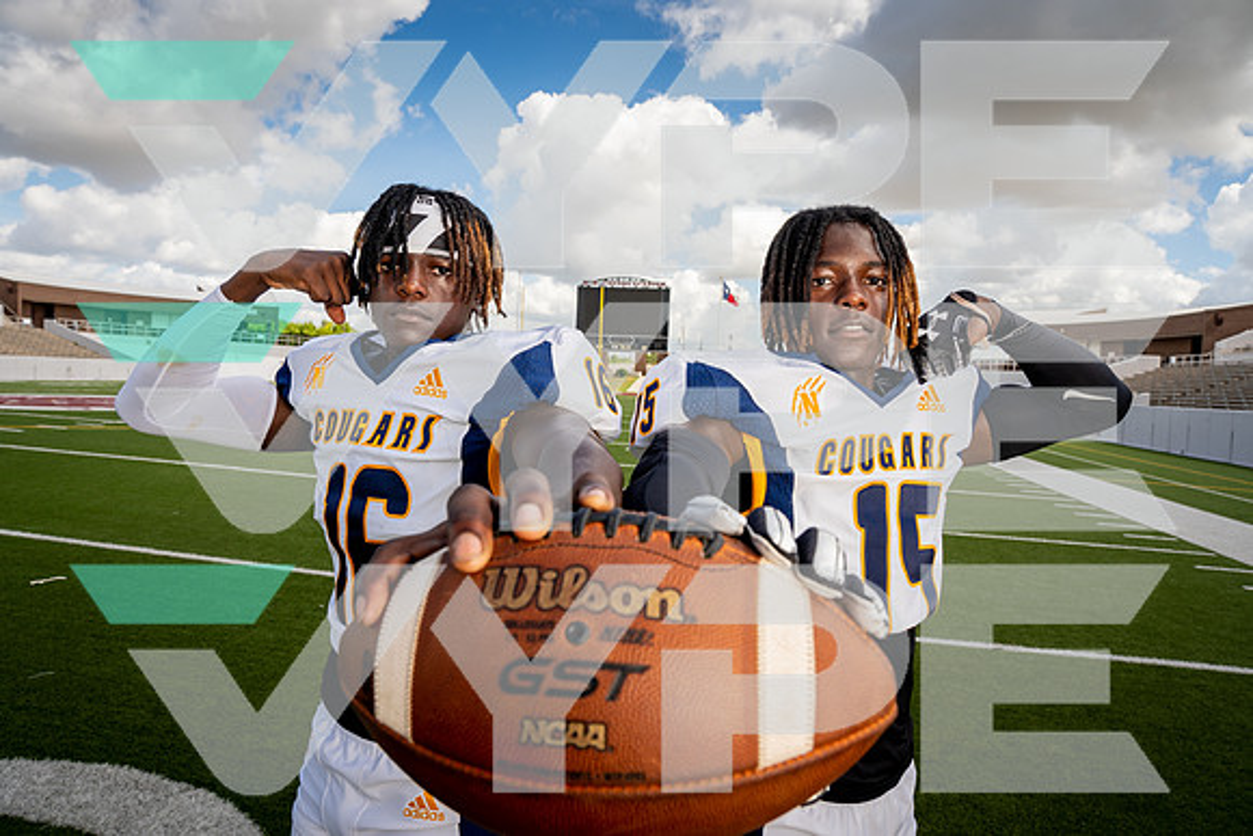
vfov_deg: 53.2
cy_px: 418
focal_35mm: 24
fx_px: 835
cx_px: 626
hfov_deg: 73.7
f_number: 8
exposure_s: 1/250
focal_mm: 24
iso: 125
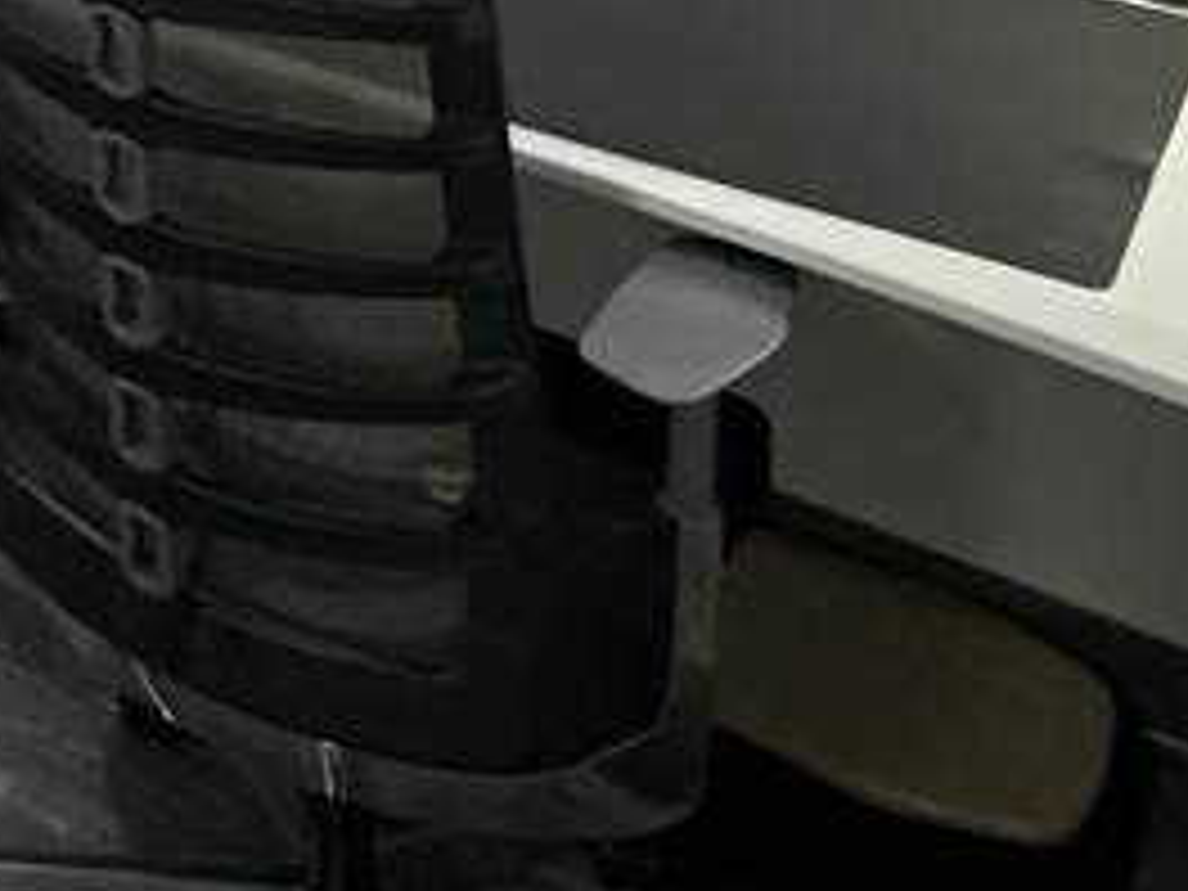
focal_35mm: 68
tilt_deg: -4.6
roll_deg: +2.2
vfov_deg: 16.6
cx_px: -648
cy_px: -868
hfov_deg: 22.7
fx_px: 2334
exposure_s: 1/120
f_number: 2.2
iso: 250
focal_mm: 2.22
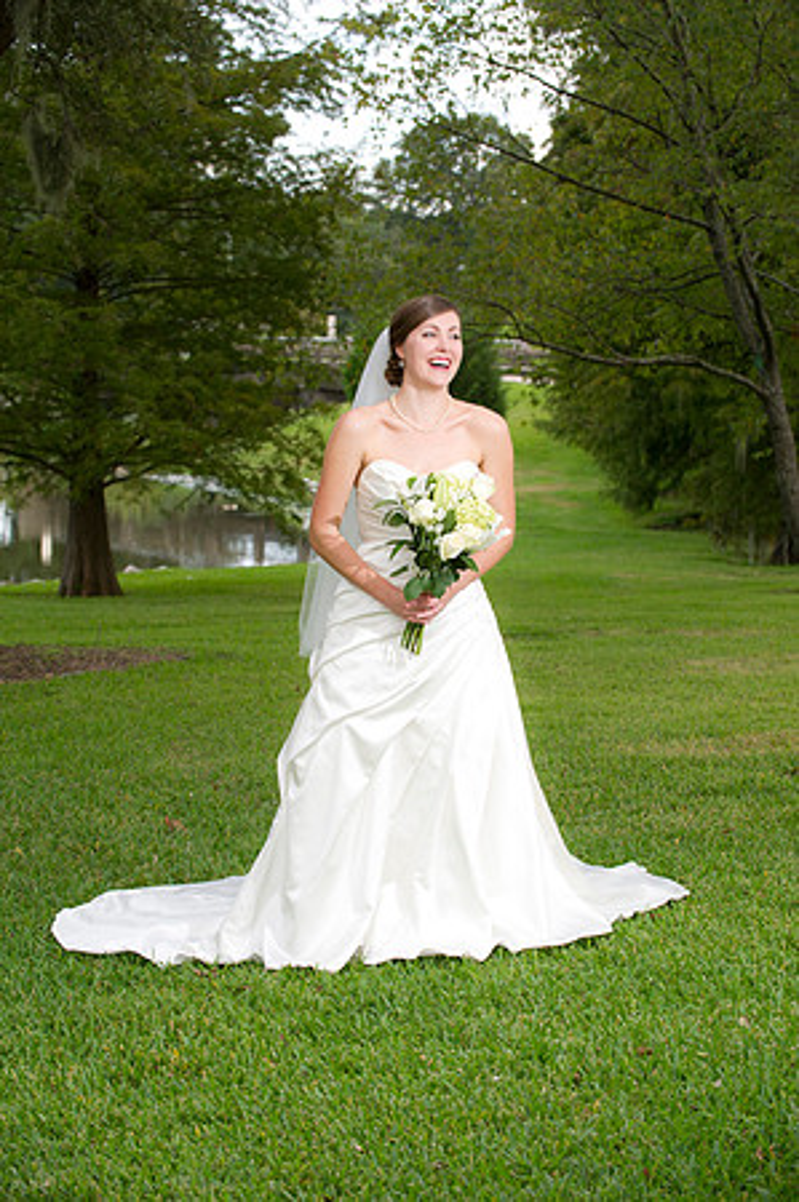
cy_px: 601
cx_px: 400
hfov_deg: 16.6
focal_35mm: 82
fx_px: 2736
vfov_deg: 24.8
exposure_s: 1/160
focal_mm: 82
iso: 320
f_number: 5.6
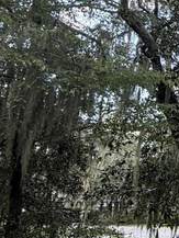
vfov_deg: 31.0
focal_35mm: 62
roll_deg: -0.1
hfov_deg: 16.6
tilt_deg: +16.4
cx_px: 377
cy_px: 88
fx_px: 427
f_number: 2.2
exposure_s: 1/104
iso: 64
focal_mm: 2.22
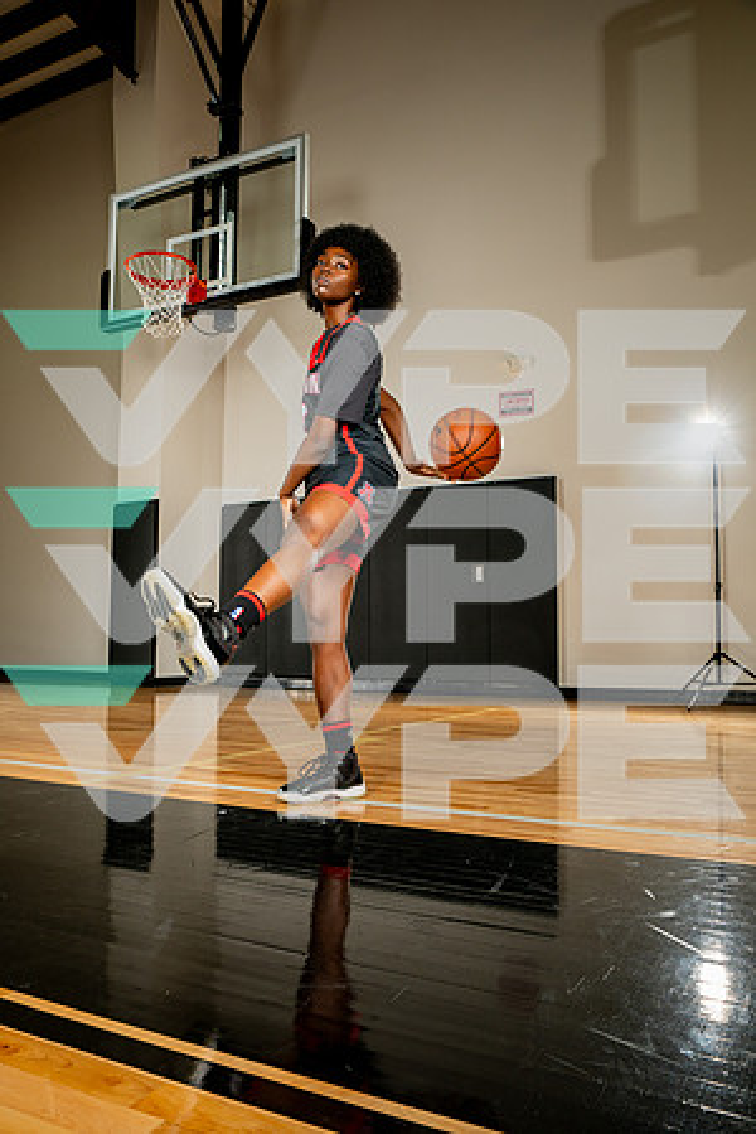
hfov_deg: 43.6
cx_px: 378
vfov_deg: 61.9
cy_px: 567
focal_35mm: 30
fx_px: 945
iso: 250
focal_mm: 30
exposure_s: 1/400
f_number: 8
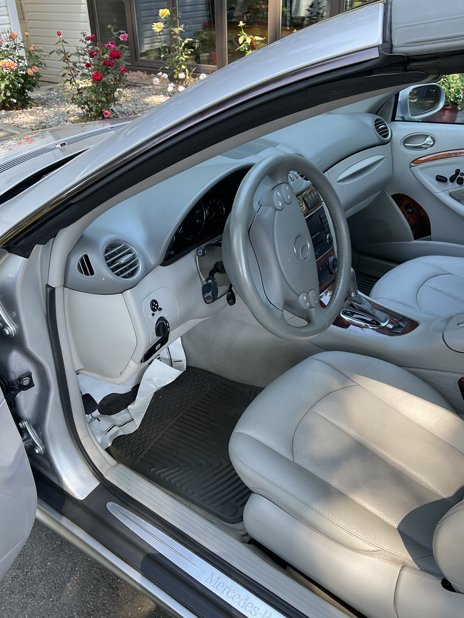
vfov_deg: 61.7
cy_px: 309
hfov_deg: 48.2
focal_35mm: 29
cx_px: 232
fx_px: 518
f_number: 1.8
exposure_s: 1/100
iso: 25
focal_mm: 3
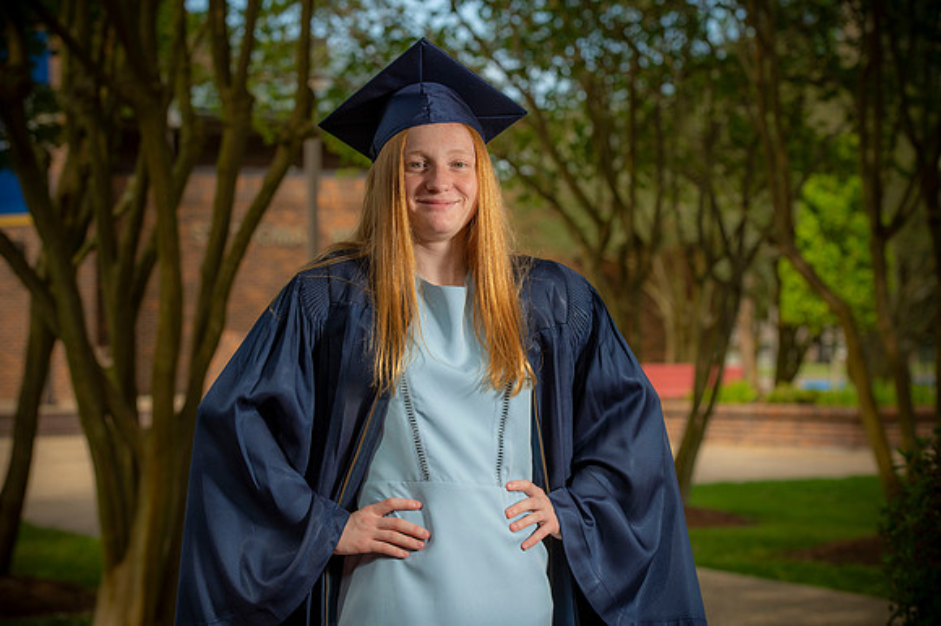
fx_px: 2403
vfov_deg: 14.8
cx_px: 470
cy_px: 313
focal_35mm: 92
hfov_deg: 22.2
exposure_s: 1/250
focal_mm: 92
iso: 80
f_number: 5.6
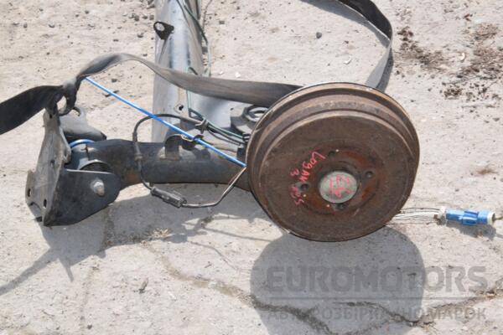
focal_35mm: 78
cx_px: 252
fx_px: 1090
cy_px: 168
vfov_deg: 17.5
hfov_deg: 26.0
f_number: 18
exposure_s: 1/200
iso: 800
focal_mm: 52
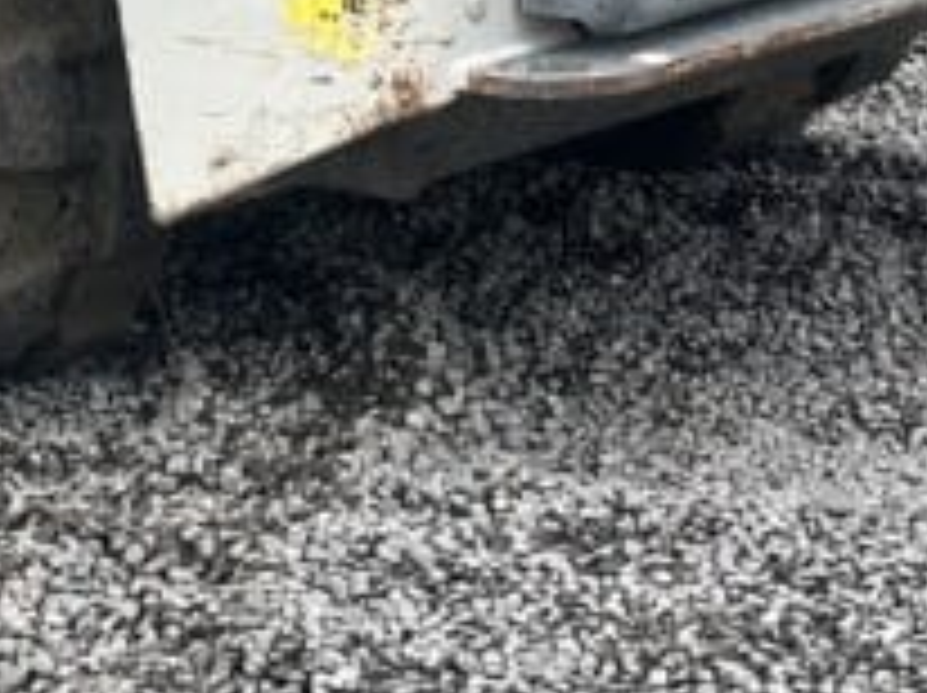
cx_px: -189
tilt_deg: -4.0
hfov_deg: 9.3
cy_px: -691
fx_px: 5617
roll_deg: +0.0
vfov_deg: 6.8
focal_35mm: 210
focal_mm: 6.86
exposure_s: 1/238
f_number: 1.78
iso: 50
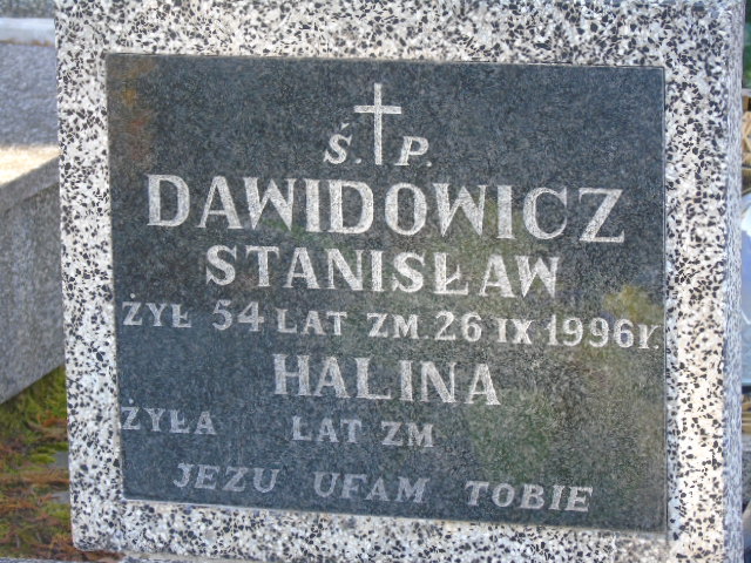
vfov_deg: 9.2
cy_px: 282
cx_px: 376
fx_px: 3515
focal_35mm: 162
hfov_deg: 12.2
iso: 320
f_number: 4.9
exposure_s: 1/125
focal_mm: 29
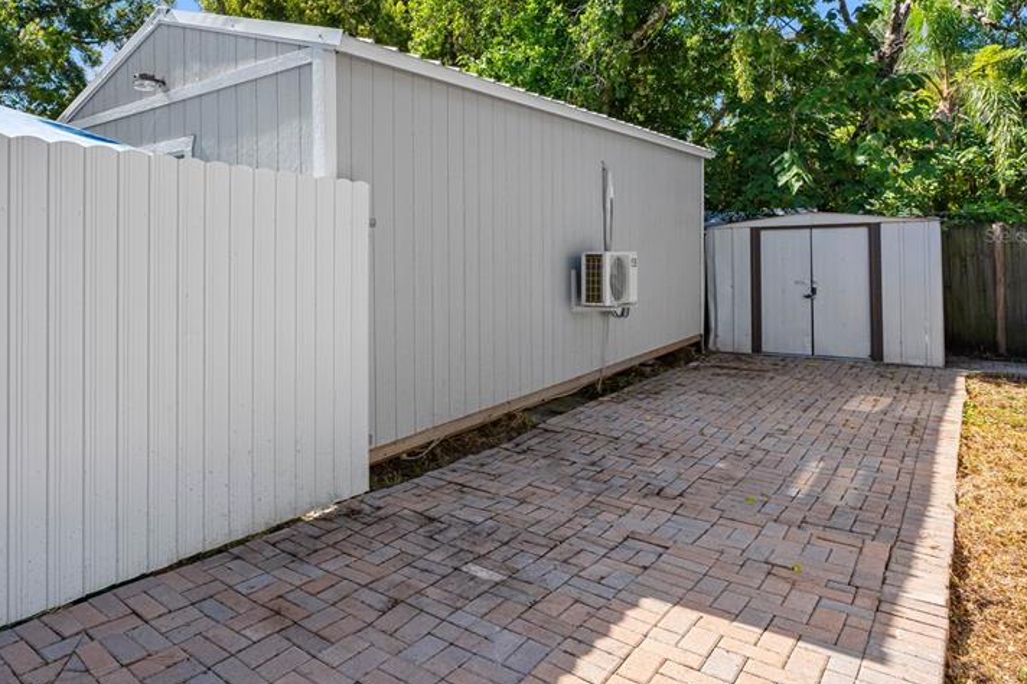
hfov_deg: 73.4
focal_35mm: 23
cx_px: 329
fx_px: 656
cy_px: 235
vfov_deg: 54.1
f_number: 11
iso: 640
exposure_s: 1/500
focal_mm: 16
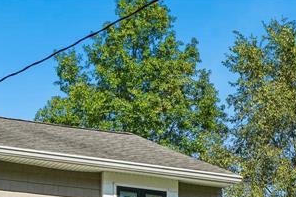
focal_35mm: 128
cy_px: 337
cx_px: 115
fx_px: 1052
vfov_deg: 10.2
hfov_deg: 16.0
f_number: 5.6
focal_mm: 25.3
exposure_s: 1/2500
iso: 400
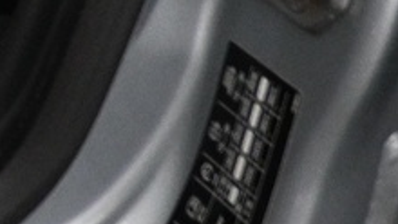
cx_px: -753
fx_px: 1953
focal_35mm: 185
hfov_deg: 9.4
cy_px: -587
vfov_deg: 5.8
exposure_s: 1/40
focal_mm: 16
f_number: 3.5
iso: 1600
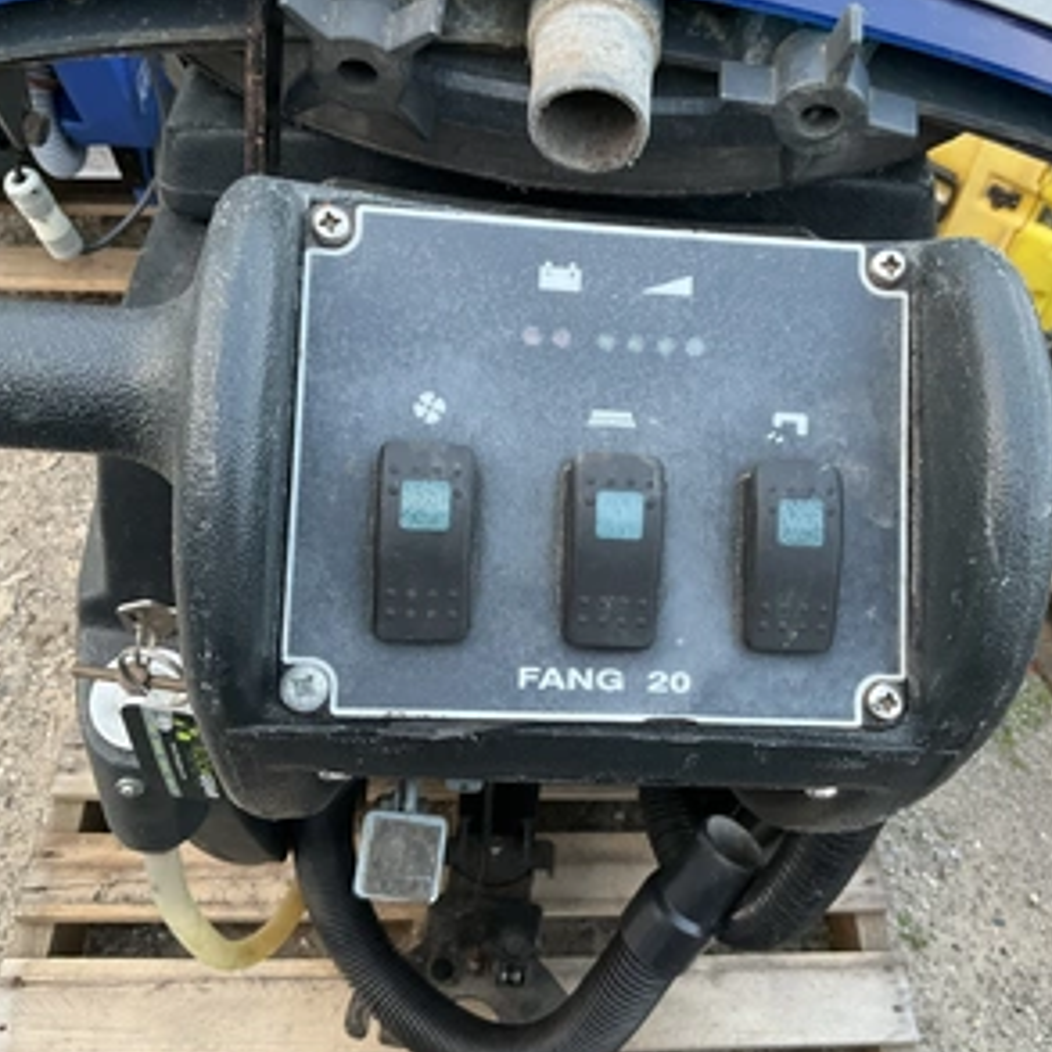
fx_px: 1203
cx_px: 610
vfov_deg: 47.2
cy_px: 524
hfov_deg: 47.0
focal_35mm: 35
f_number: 1.8
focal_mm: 3
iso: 80
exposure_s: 1/60
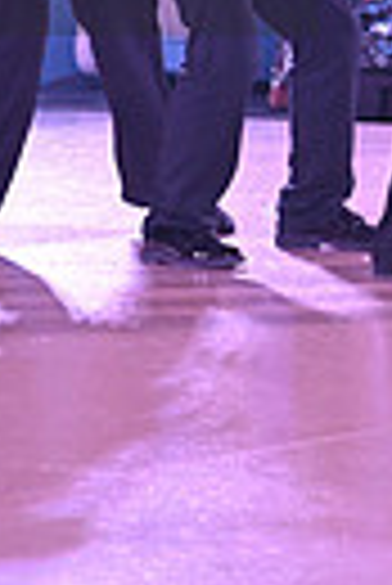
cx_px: -171
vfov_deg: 6.9
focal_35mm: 295
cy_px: -83
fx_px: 4805
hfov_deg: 4.6
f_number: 5
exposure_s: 1/400
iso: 3200
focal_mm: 66
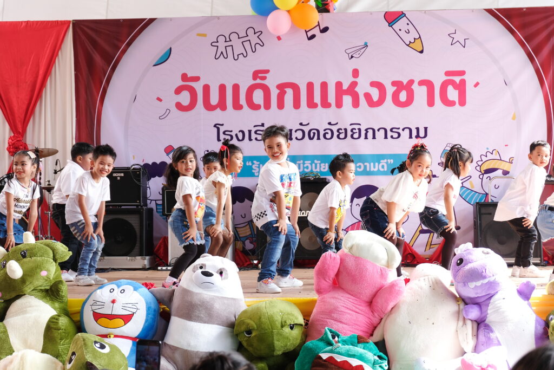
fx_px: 1154
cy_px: 185
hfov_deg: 27.0
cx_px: 277
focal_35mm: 75
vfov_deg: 18.2
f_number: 5.6
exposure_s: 1/60
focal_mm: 50
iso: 200
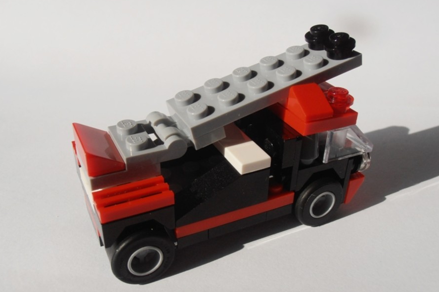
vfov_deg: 34.2
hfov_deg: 49.6
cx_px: 218
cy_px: 160
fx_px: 476
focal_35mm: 39
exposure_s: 1/640
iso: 80
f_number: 3.9
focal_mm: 6.61
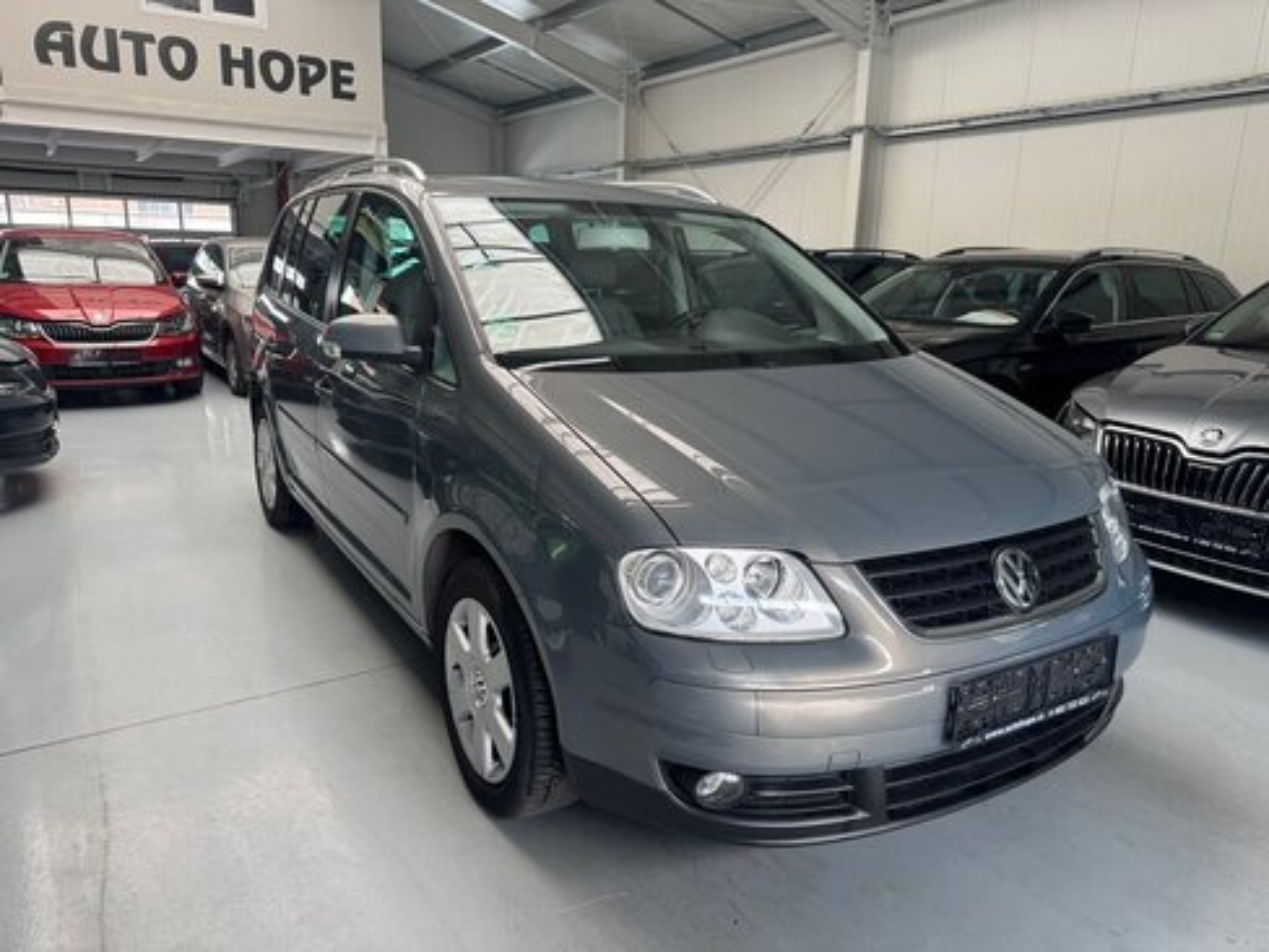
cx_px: 634
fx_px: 880
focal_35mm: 24
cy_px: 476
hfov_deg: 71.6
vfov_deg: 56.8
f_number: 1.78
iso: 125
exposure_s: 1/121
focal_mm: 6.76
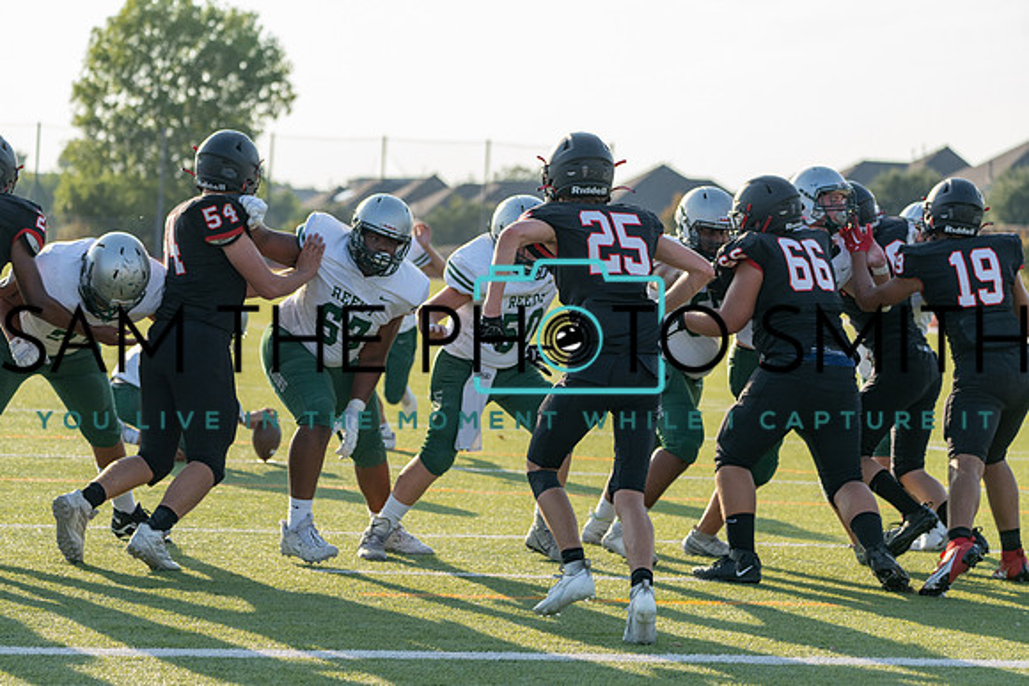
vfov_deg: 10.2
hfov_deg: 15.2
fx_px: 3859
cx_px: 514
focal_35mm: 135
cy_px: 343
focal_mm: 135
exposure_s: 1/1000
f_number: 5
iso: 400
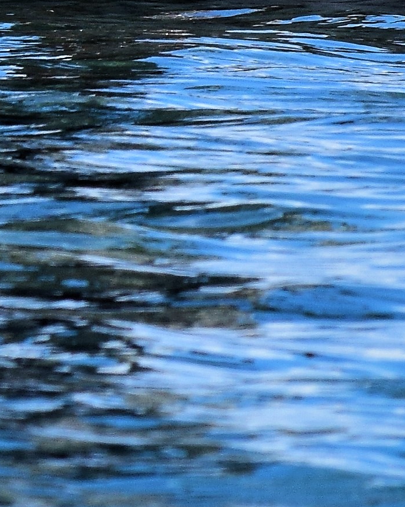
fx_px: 28251
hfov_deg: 0.8
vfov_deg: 1.0
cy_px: -405
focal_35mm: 1885
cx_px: -116
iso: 320
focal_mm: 195
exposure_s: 1/500
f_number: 11
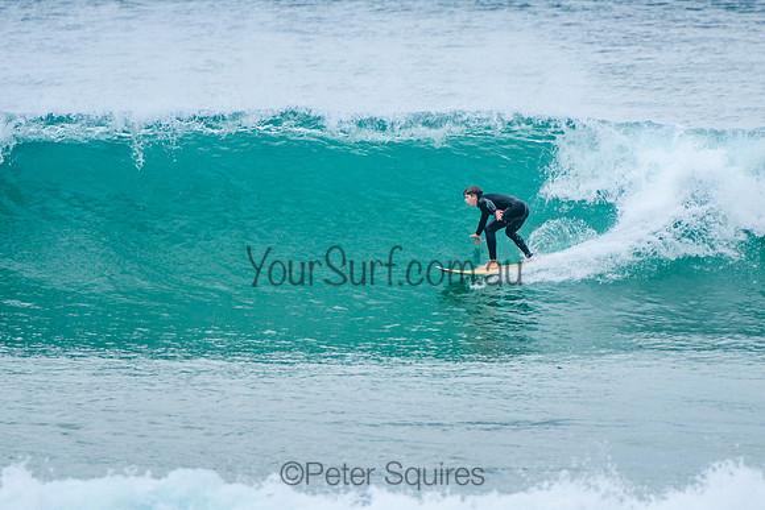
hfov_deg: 3.7
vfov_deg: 2.5
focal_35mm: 550
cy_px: 226
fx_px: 11697
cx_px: 448
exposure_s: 1/2000
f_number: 5.6
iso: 320
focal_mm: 400
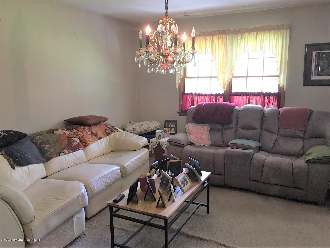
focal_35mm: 29
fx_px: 276
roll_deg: +0.7
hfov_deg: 61.7
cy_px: 124
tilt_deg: -8.8
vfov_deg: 48.2
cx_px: 165
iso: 80
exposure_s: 1/15
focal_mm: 4.15
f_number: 2.2
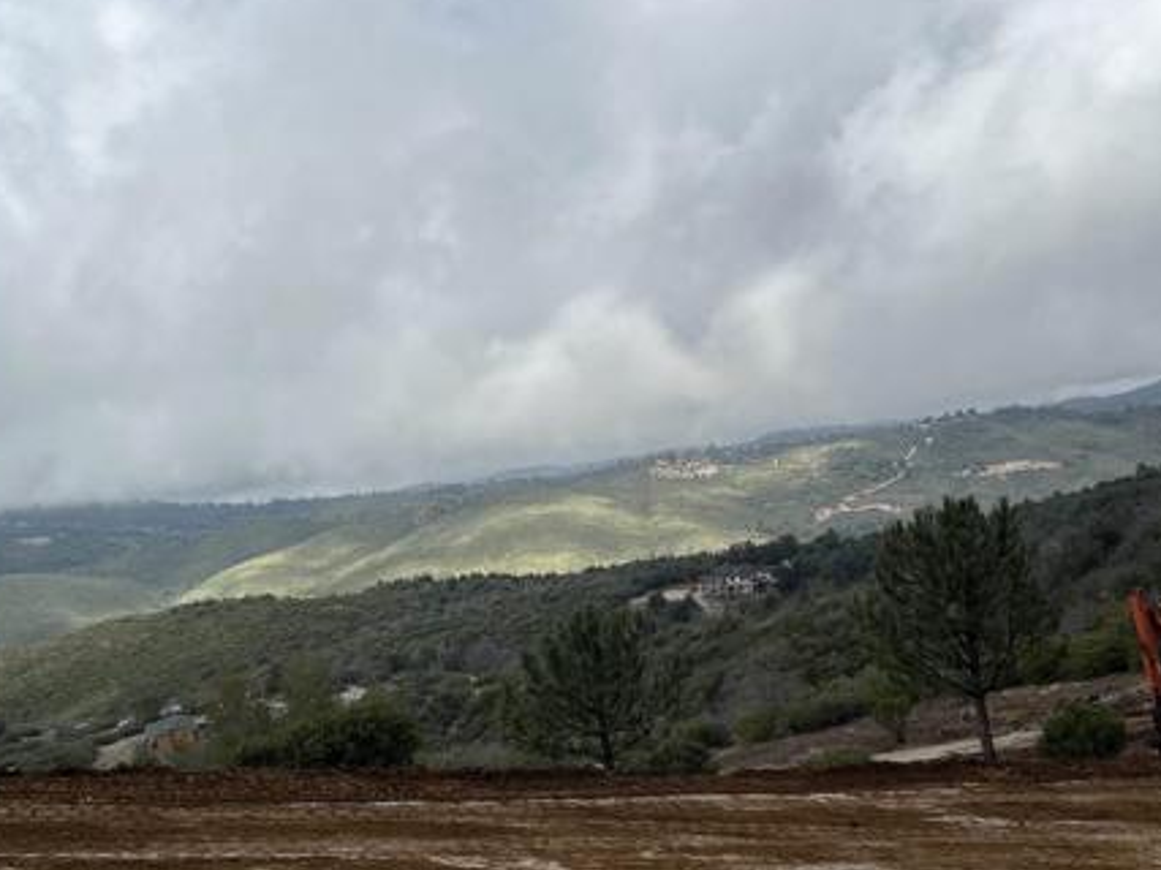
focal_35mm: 39
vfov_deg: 36.6
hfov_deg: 47.5
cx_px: 440
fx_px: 1308
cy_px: 546
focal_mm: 5.7
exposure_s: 1/6211
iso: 50
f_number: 1.5
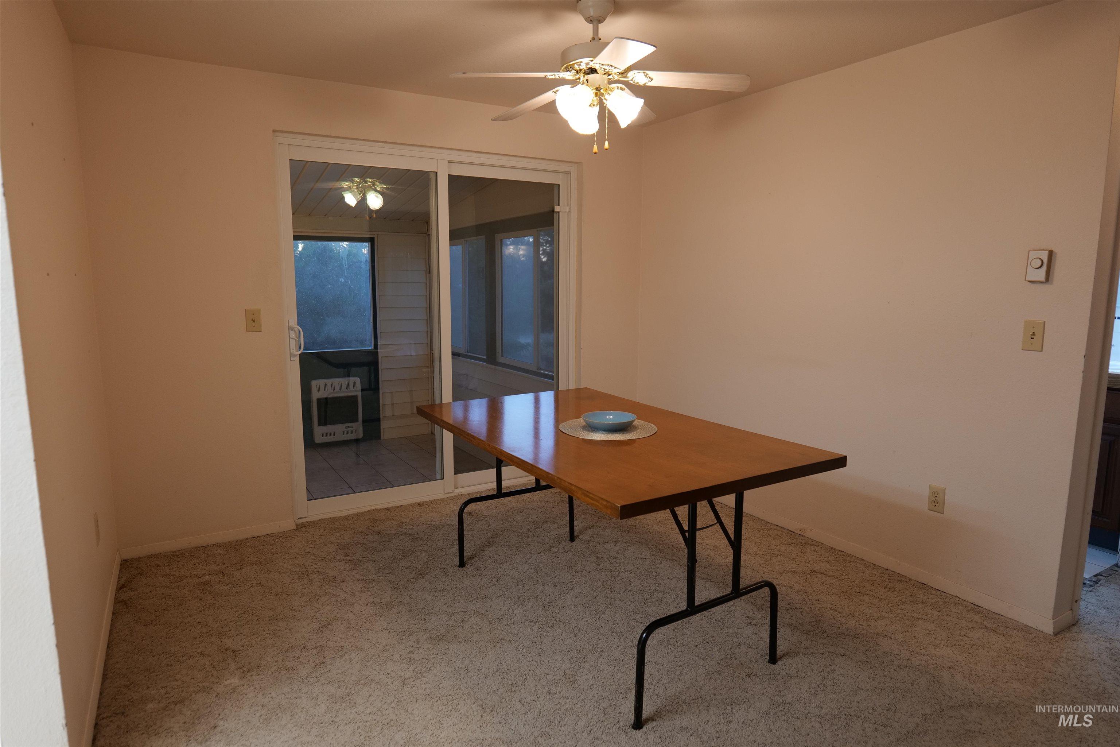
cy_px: 374
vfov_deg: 61.9
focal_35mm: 20
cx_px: 560
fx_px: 622
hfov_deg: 84.0
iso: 800
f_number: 3.5
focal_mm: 20
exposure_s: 1/60
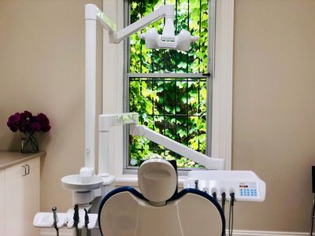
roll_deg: -0.7
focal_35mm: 52
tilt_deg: +1.2
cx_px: 158
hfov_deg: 36.8
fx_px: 473
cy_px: 118
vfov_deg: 28.0
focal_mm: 6
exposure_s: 1/50
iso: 32
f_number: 2.4
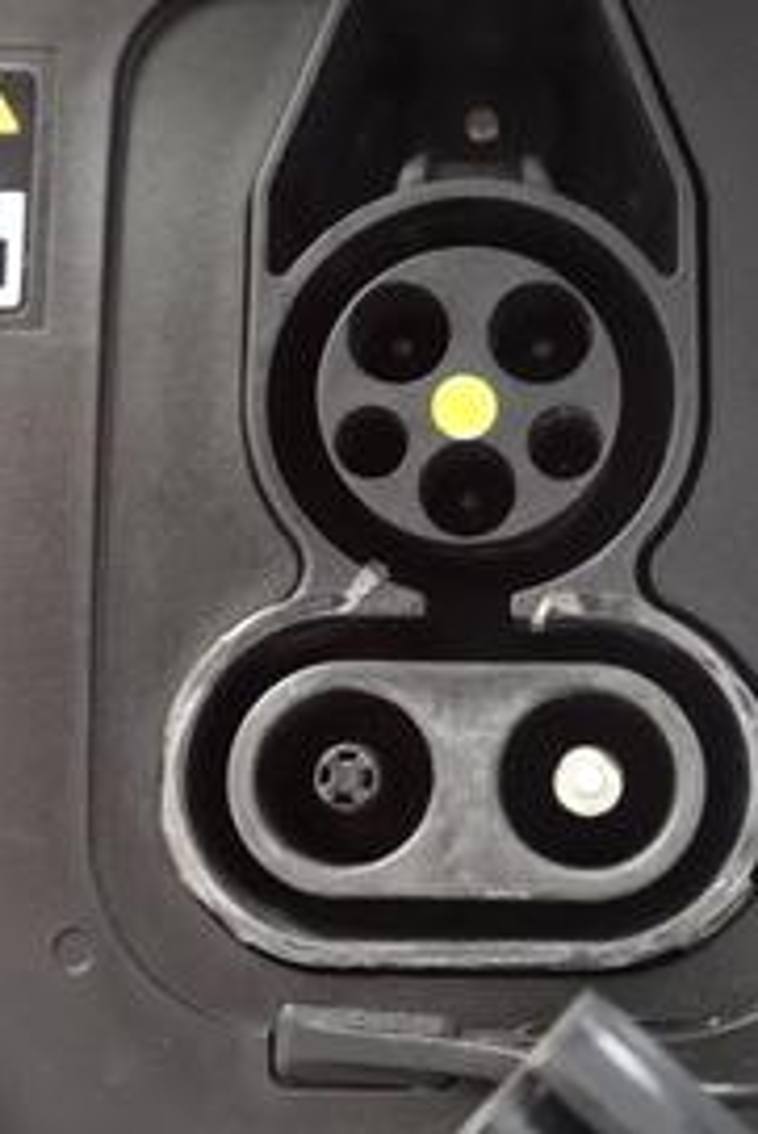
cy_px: 456
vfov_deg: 30.4
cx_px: 465
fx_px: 2082
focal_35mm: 66
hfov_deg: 20.6
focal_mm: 28
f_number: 4
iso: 12800
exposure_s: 1/160
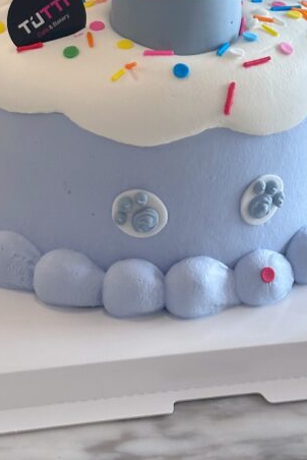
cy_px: 6
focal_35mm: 113
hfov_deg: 12.1
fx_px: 1443
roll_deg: -3.3
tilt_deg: -20.7
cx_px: 152
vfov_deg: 17.7
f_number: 1.78
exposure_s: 1/50
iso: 80
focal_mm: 6.86
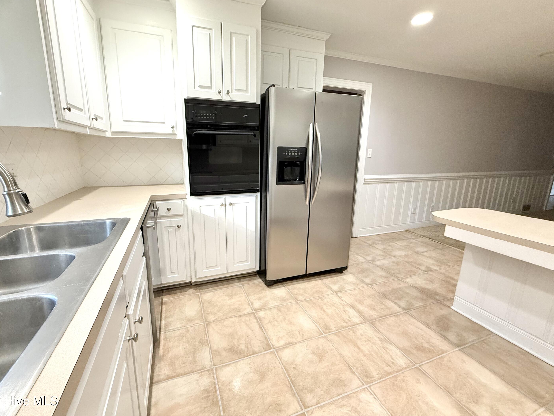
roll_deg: -0.4
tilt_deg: -10.9
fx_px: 240
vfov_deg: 81.7
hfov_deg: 98.1
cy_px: 198
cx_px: 260
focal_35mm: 15
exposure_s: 1/60
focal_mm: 2.22
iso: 320
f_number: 2.2
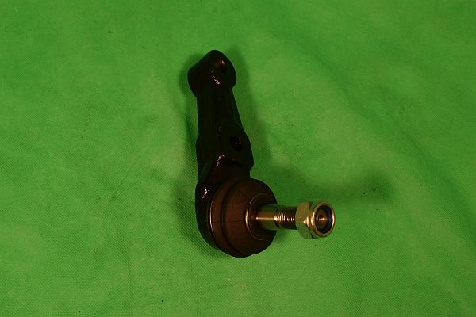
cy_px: 158
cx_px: 238
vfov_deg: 30.8
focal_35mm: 44
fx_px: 575
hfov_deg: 45.0
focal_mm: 29
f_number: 8
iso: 280
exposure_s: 1/250
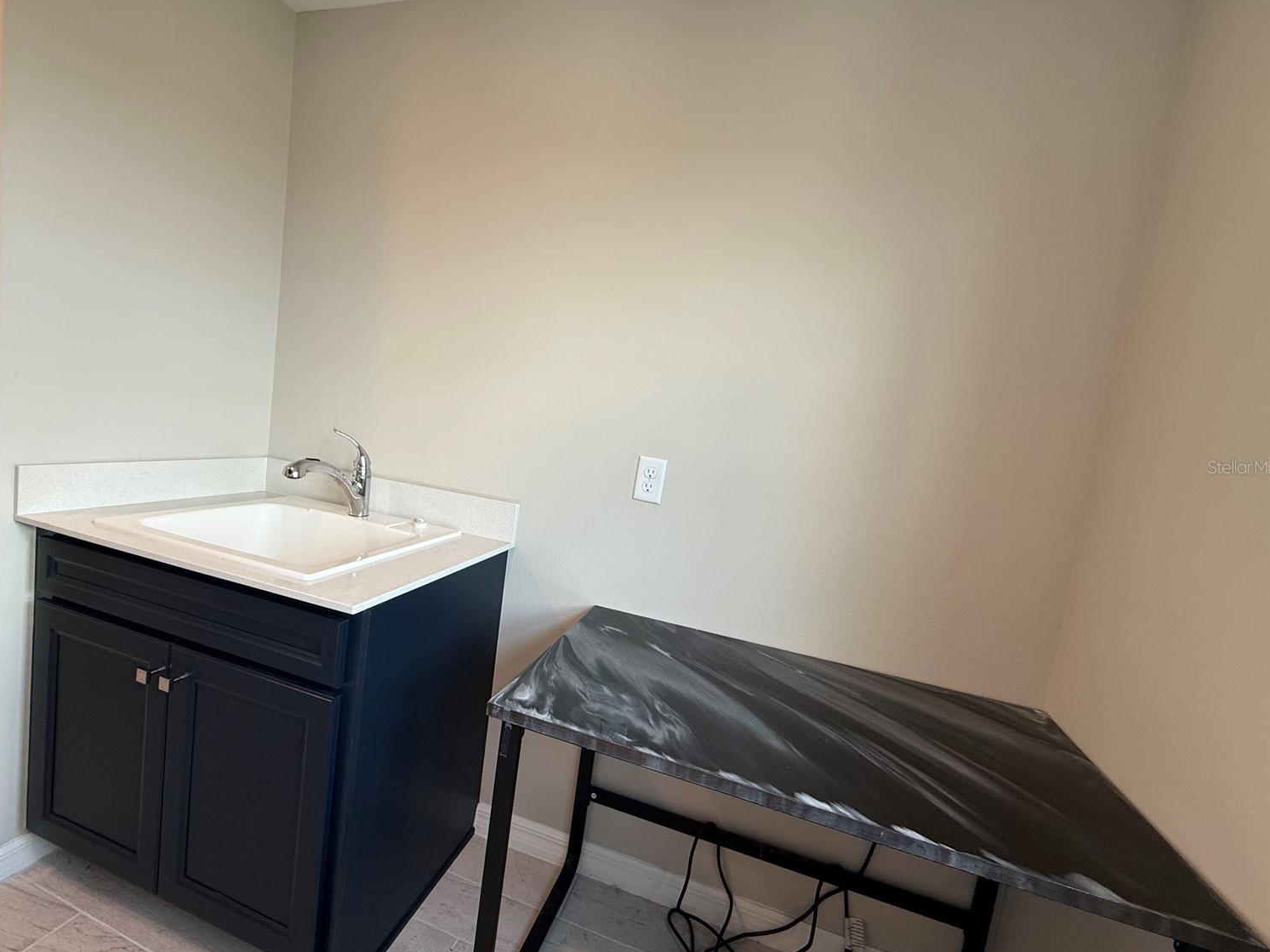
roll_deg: -7.1
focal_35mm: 15
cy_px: 467
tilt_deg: -5.3
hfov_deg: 98.1
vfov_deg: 81.7
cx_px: 607
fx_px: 550
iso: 100
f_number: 2.2
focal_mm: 2.22
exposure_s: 1/120
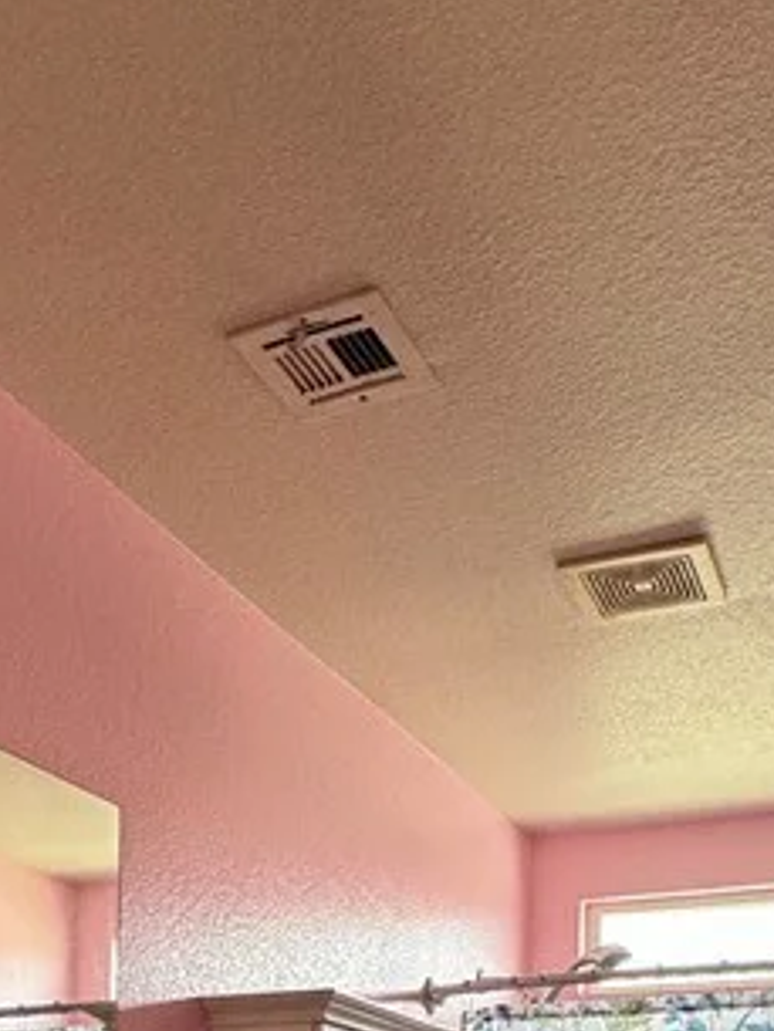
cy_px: 1217
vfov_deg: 33.4
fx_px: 1400
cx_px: 281
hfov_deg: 30.7
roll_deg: -0.8
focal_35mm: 47
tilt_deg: -0.8
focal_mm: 2.22
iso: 200
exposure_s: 1/99
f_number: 2.2
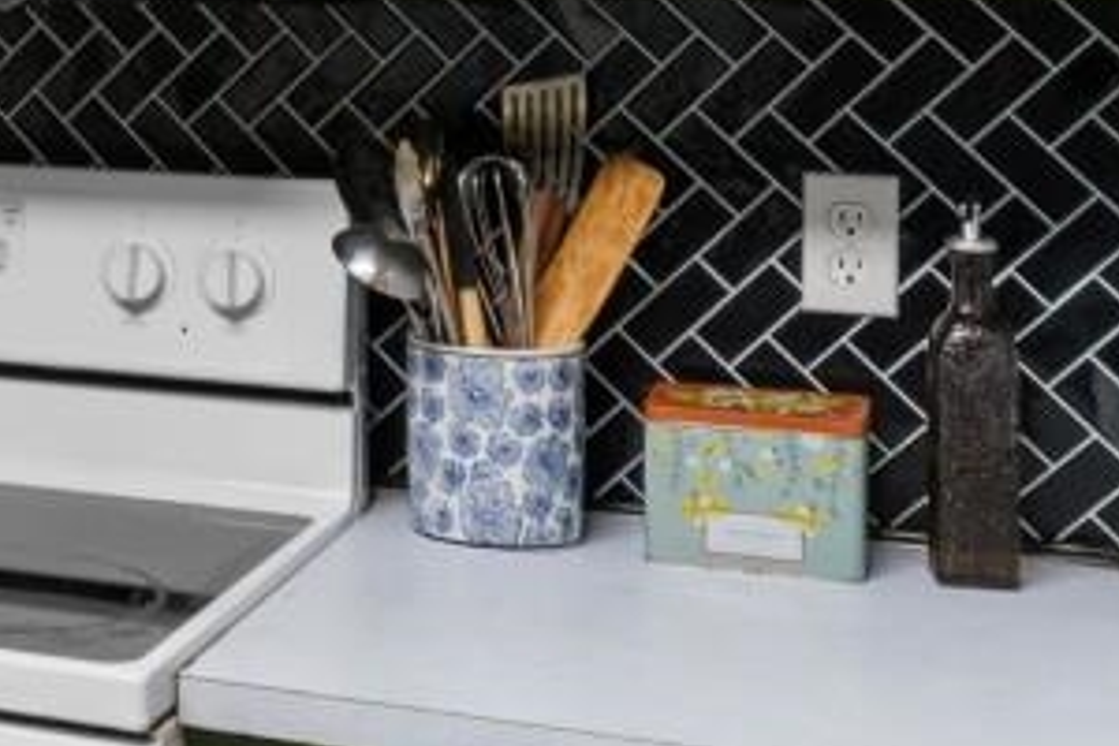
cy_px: -75
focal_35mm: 81
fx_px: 2518
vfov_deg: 16.4
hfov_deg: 22.0
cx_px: -414
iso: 100
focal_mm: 10
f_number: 4.5
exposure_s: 1/5
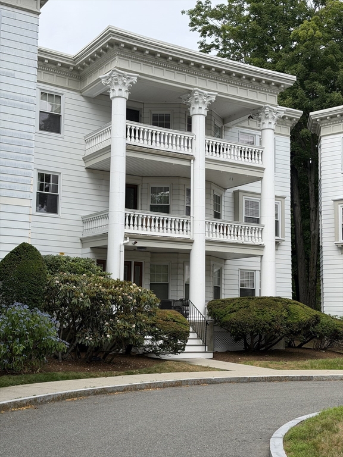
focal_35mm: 48
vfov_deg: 39.7
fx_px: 634
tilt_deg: +9.1
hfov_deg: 30.3
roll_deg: -0.4
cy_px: 228
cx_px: 172
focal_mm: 6.76
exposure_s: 1/3096
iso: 64
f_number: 1.78
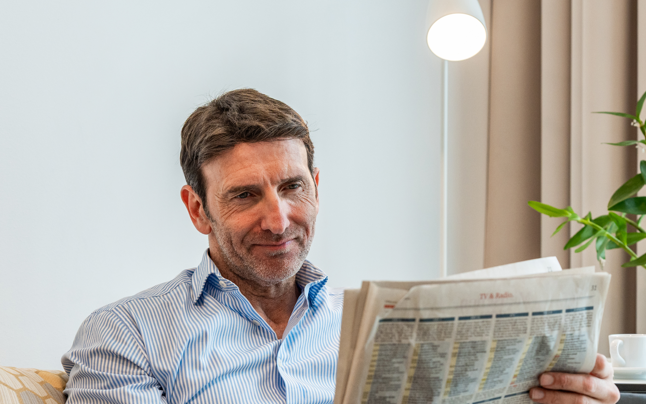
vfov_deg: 14.9
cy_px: 315
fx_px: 1532
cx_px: 437
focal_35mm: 87
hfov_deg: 23.7
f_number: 4
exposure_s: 1/320
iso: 1000
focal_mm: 54
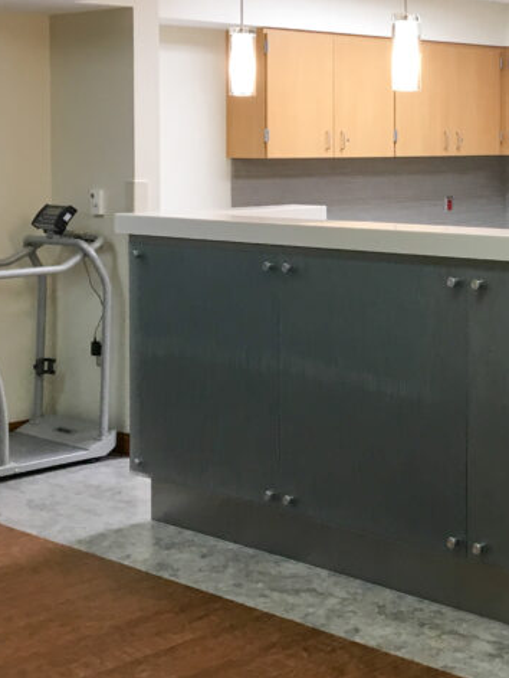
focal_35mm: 63
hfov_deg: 21.5
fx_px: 1233
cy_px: 311
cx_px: 627
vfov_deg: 30.7
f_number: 2.2
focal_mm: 4.15
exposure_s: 1/30
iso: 64
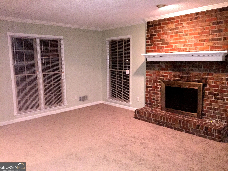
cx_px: 114
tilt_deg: -8.4
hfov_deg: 61.7
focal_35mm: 29
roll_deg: -0.2
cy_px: 86
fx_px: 191
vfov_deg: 48.2
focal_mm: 4.15
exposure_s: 1/16
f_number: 2.2
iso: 400
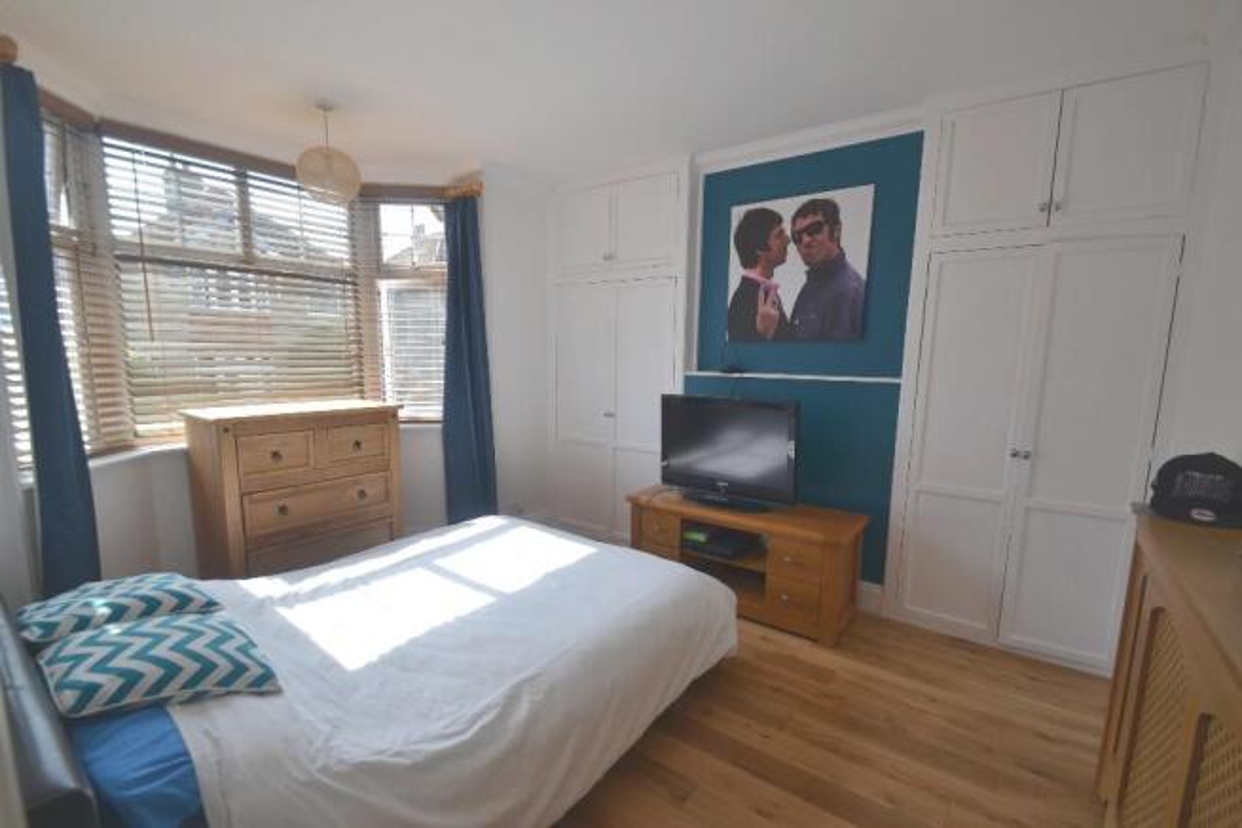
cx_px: 621
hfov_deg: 100.4
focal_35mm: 15
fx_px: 518
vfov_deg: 77.4
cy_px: 414
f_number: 5.6
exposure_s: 1/125
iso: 140
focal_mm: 10
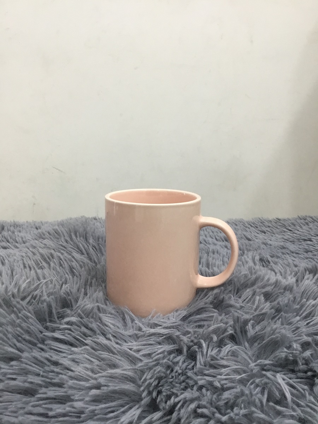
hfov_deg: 45.4
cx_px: 159
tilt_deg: -12.1
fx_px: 380
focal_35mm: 31
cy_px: 212
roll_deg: +1.1
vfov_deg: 58.4
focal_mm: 3.3
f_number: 2.4
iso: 100
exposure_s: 1/33
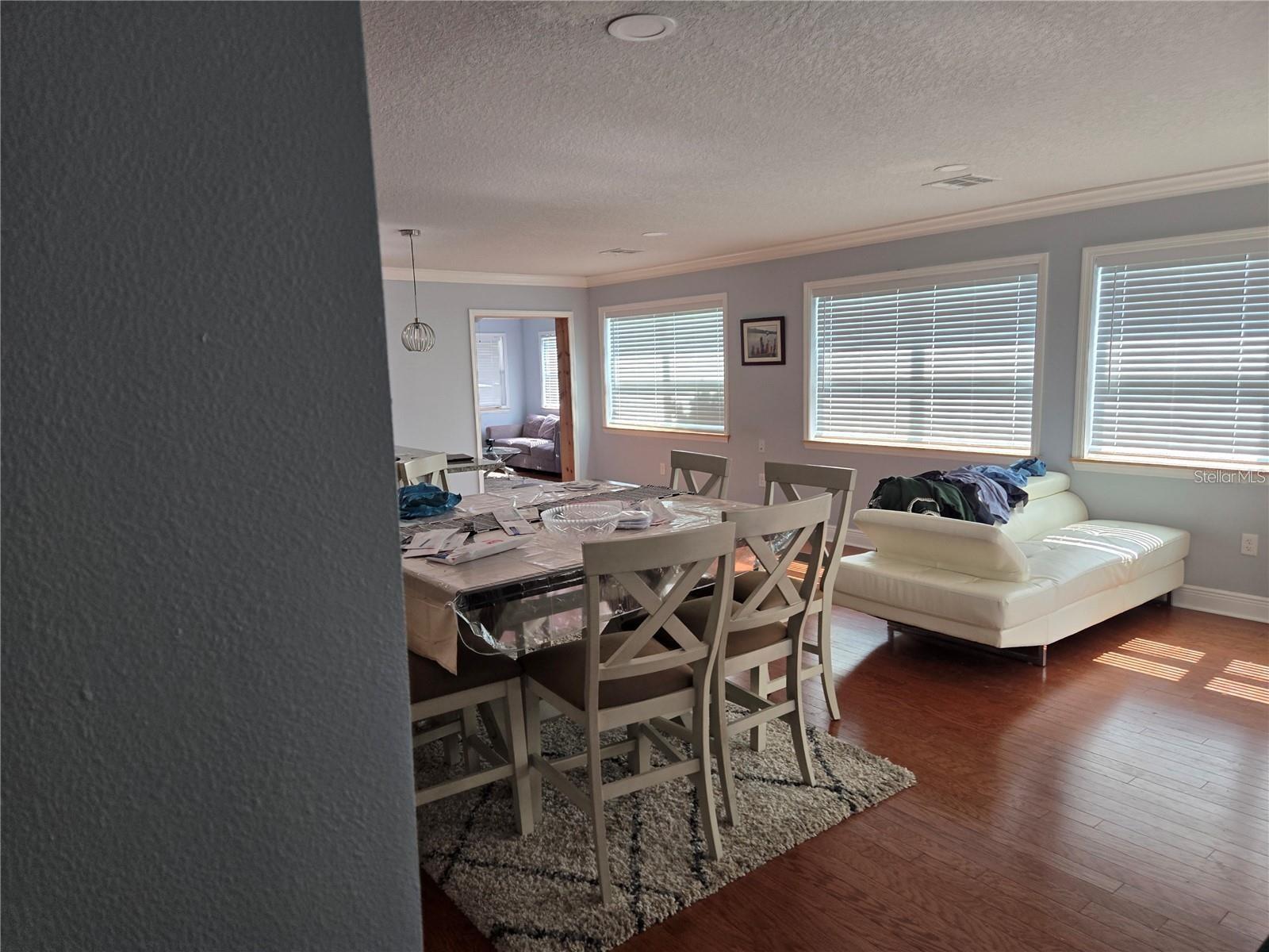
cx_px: 634
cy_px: 476
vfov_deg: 58.9
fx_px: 843
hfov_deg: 73.9
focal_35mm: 23
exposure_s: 1/120
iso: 100
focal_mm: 5.4
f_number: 1.8
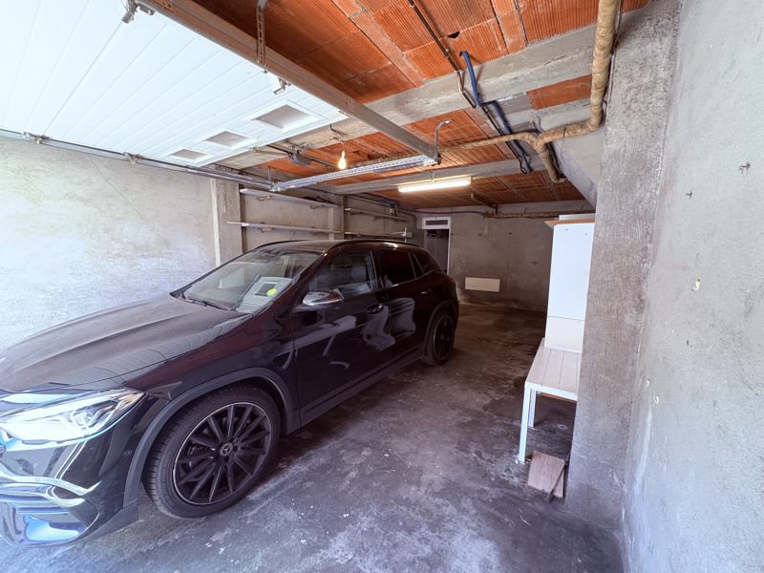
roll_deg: -0.4
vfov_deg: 85.7
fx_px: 309
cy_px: 286
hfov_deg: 102.1
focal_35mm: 14
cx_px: 382
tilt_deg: -6.8
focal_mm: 2.22
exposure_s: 1/50
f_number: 2.2
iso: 500
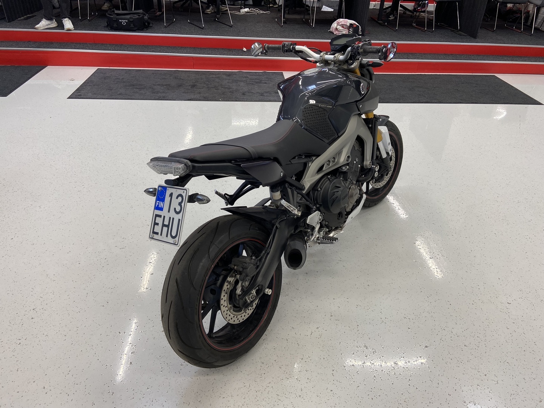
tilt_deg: -33.4
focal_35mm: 26
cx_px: 272
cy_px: 204
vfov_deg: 53.1
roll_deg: -2.4
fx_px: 409
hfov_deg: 67.3
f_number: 1.8
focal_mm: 4.25
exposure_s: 1/100
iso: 100
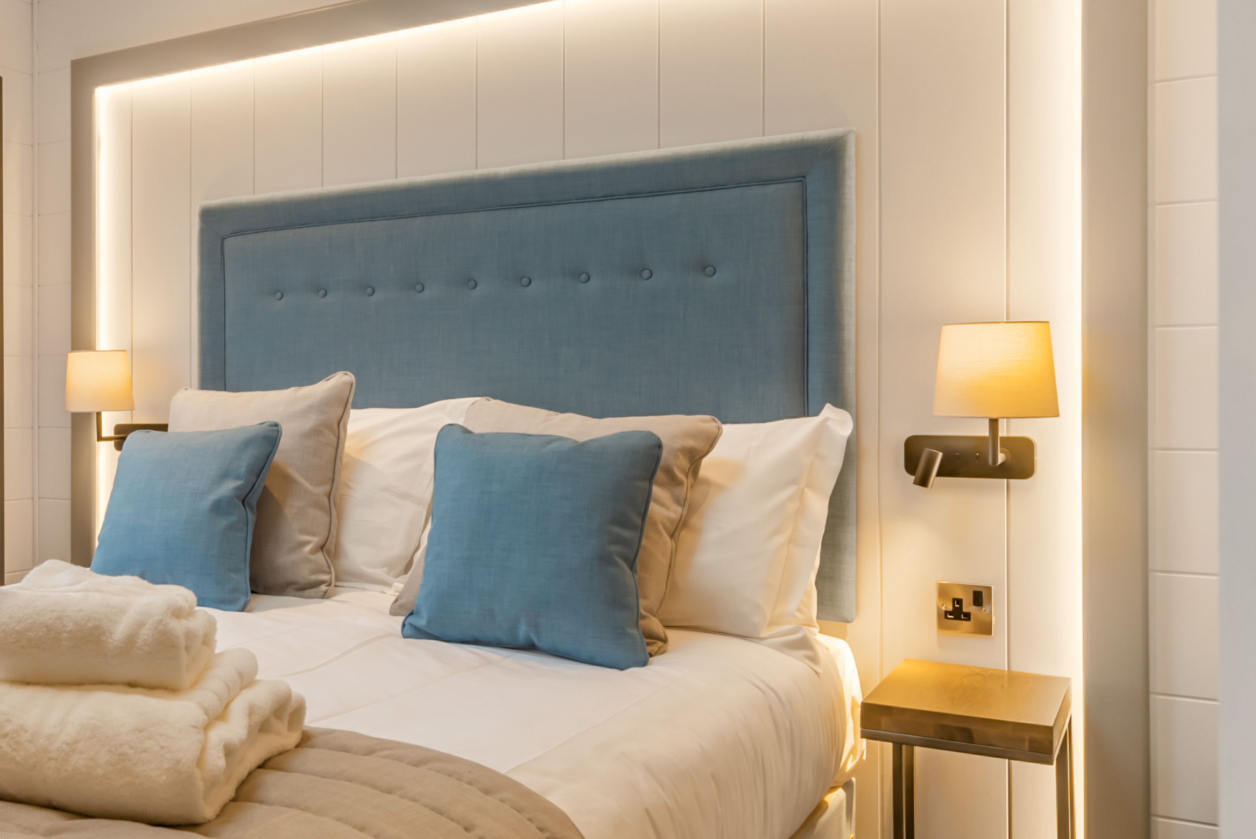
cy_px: 385
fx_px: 1256
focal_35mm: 36
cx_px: 242
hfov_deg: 49.8
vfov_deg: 36.9
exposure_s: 1/50
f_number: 8
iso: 100
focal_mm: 14
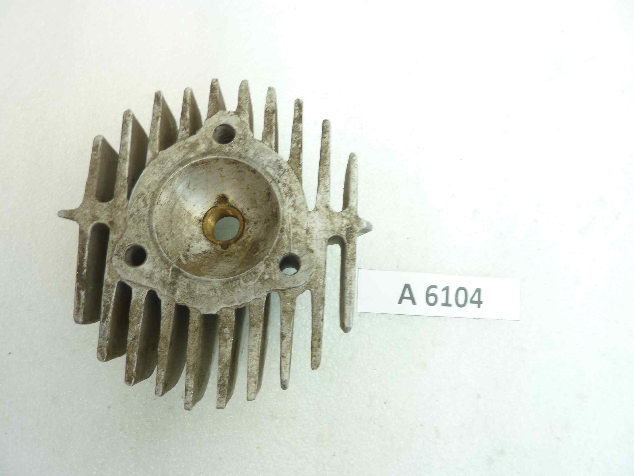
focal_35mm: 25
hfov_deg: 69.4
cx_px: 317
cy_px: 238
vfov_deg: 54.9
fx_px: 458
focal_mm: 4.1
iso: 80
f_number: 3.3
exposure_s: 1/13
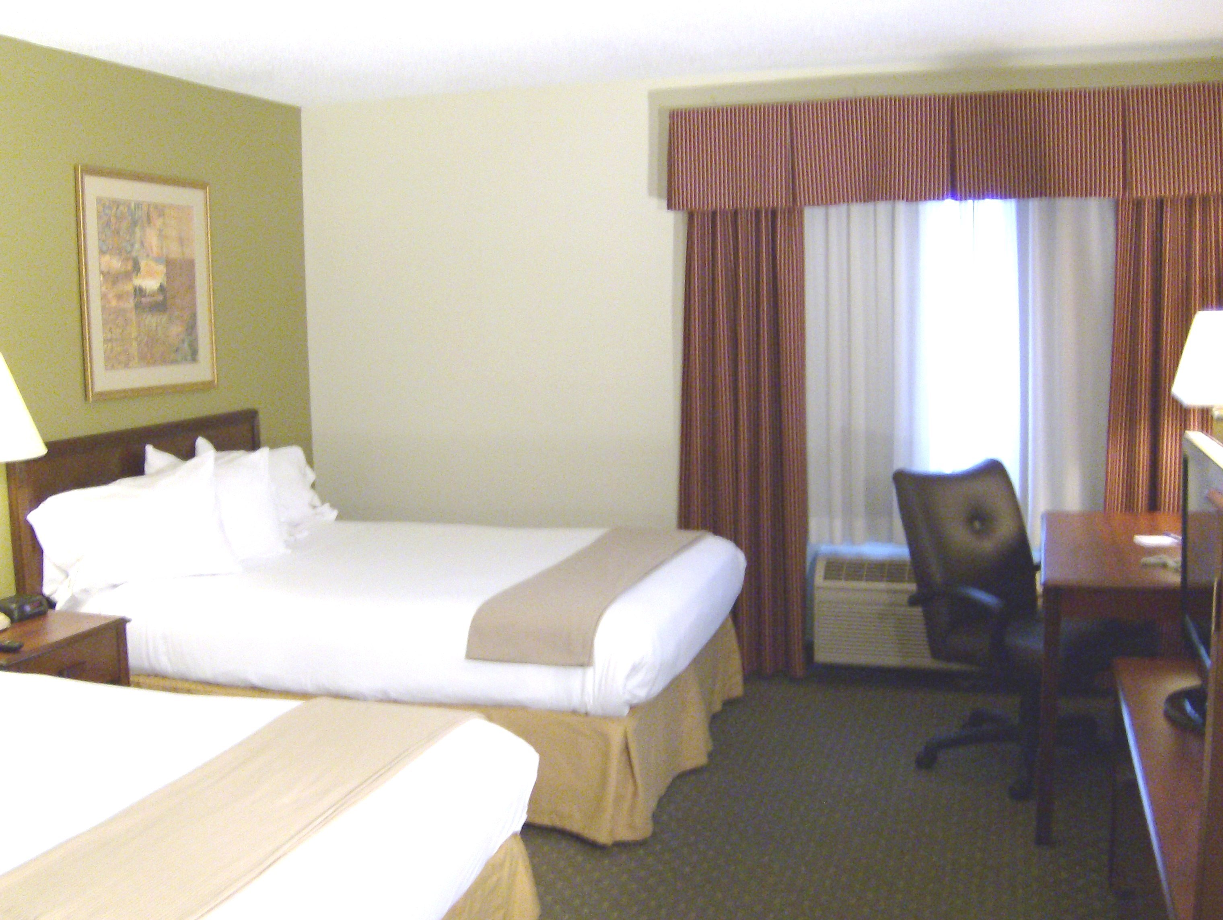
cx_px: 612
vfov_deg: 39.7
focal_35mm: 36
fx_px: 1274
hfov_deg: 51.3
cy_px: 460
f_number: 2.8
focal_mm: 6
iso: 184
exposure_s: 1/64
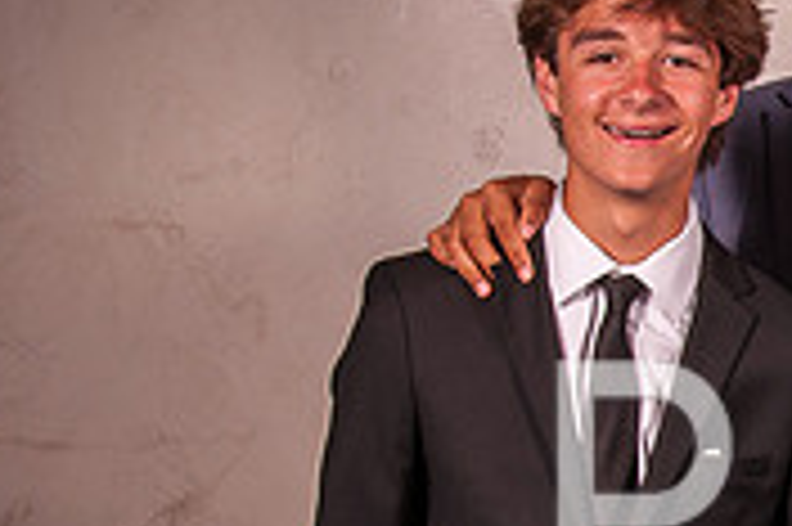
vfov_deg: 7.9
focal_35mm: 173
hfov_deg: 11.4
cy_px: 488
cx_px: 1202
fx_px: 3802
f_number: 14
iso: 200
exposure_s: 1/125
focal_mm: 35
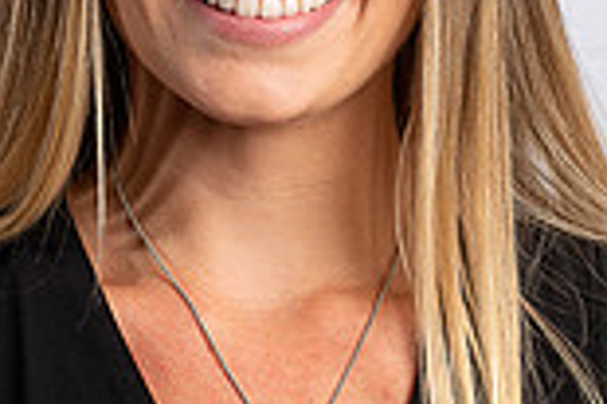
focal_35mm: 319
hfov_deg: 6.5
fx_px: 5373
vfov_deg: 4.3
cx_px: 247
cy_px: 49
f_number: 10
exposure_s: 1/200
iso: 200
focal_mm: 85
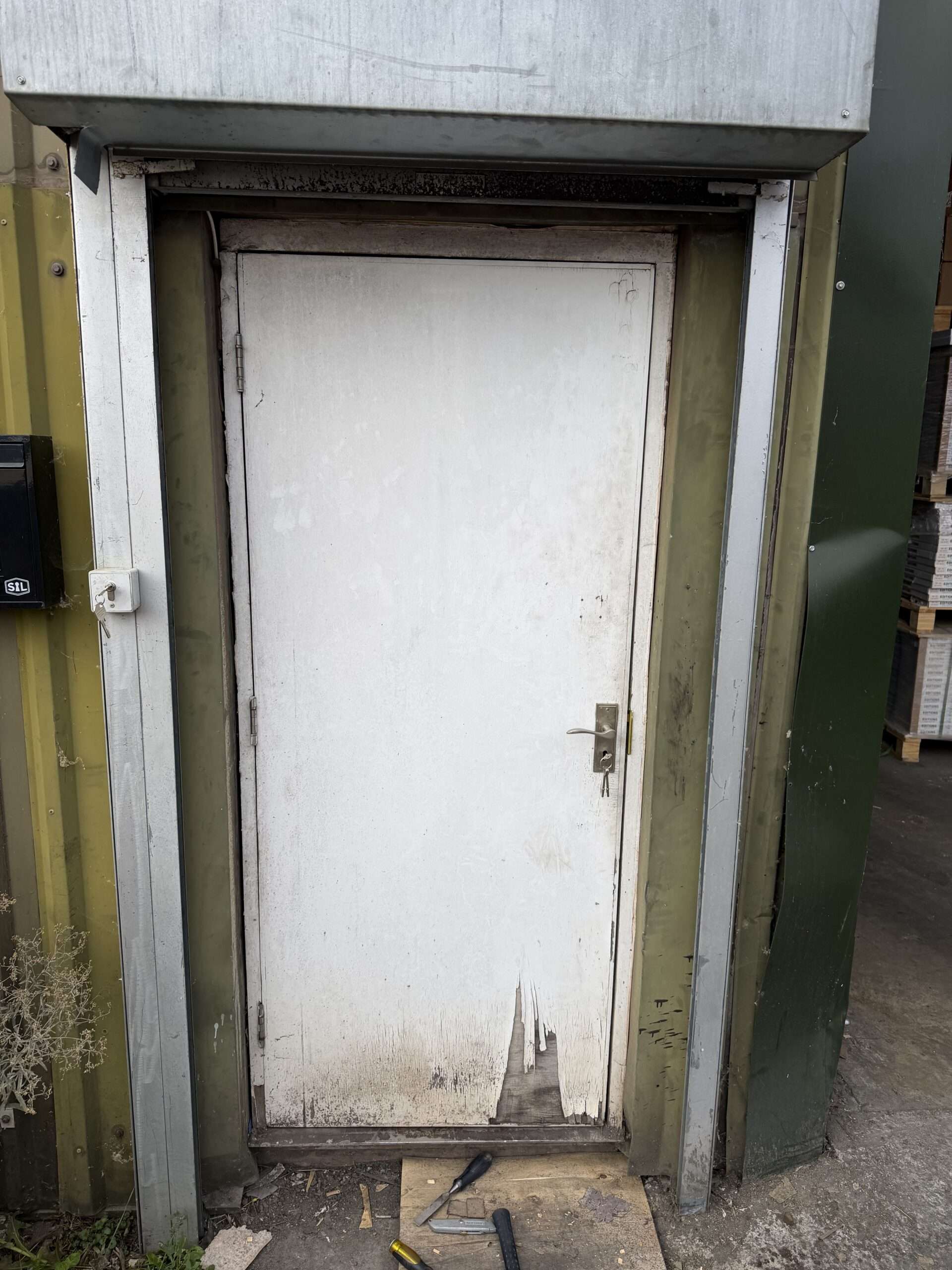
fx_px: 880
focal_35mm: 24
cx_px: 476
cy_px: 635
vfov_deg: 71.6
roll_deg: -1.5
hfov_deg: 56.8
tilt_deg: -12.2
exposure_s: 1/3145
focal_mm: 6.76
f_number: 1.78
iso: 80
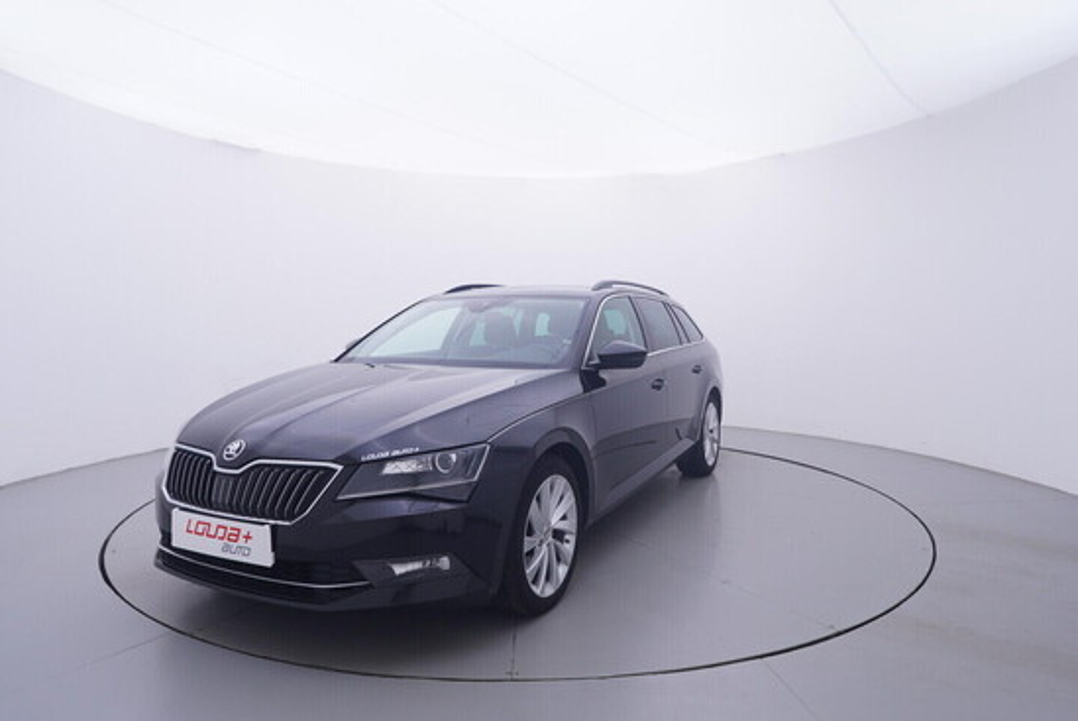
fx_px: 674
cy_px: 360
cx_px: 539
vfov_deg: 56.2
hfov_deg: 77.3
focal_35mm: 22
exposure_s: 1/80
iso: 200
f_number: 5
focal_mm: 15
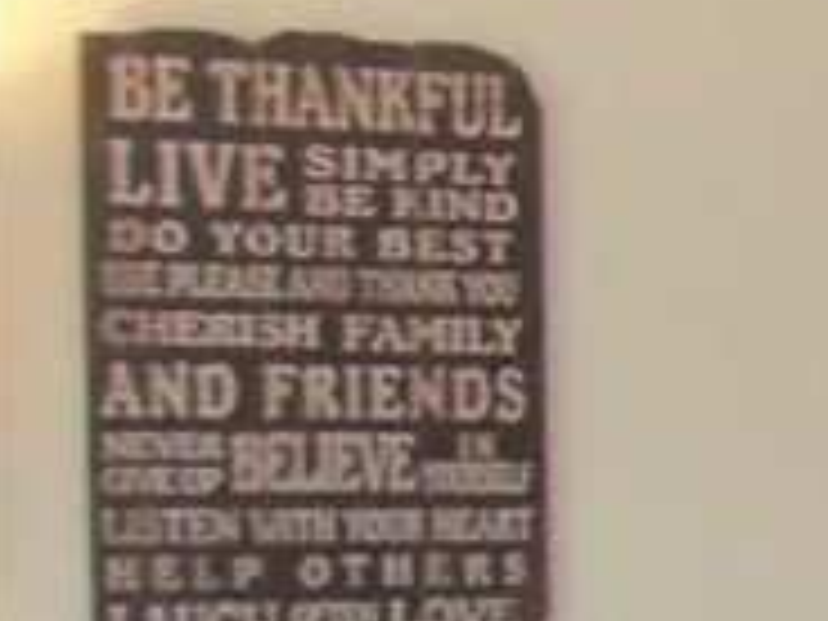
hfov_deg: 10.0
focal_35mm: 161
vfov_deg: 9.1
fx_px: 3851
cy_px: 720
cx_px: 2286
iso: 200
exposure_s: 1/30
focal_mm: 5.2
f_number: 3.4
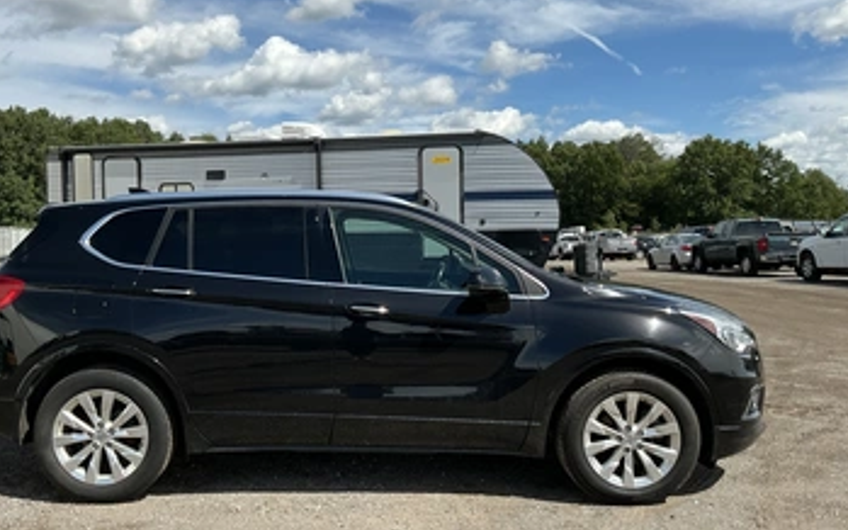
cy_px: 255
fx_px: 786
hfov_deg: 56.5
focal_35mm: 34
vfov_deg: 37.3
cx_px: 369
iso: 25
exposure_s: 1/2058
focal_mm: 3
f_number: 1.8
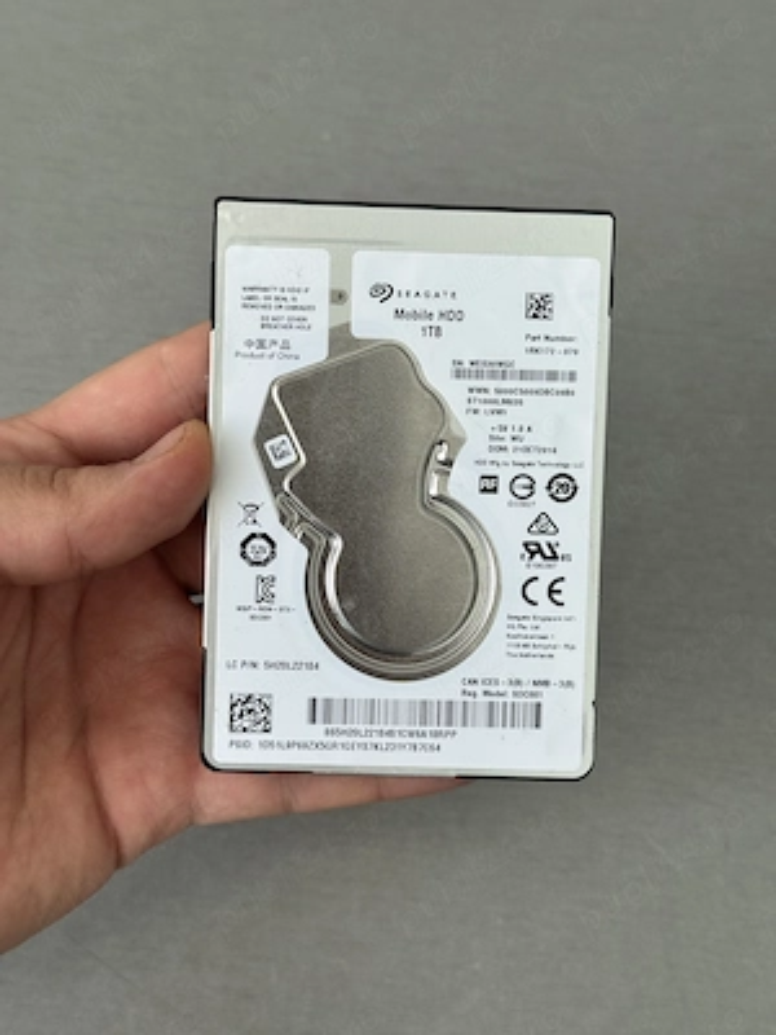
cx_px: 388
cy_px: 518
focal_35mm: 48
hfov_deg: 30.3
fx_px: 1435
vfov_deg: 39.7
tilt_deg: -74.0
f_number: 1.78
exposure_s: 1/121
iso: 100
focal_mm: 6.76
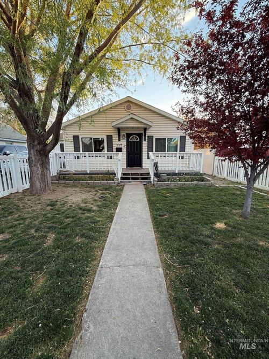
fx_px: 145
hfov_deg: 85.7
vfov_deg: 102.1
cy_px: 180
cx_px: 134
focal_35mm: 14
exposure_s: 1/121
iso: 64
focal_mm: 2.22
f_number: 2.2
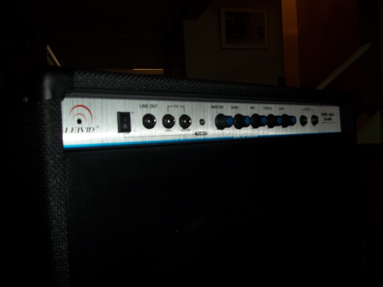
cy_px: 144
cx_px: 192
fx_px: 354
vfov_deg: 44.2
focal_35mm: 32
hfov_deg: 56.8
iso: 64
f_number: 2.9
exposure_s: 1/30
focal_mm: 5.7
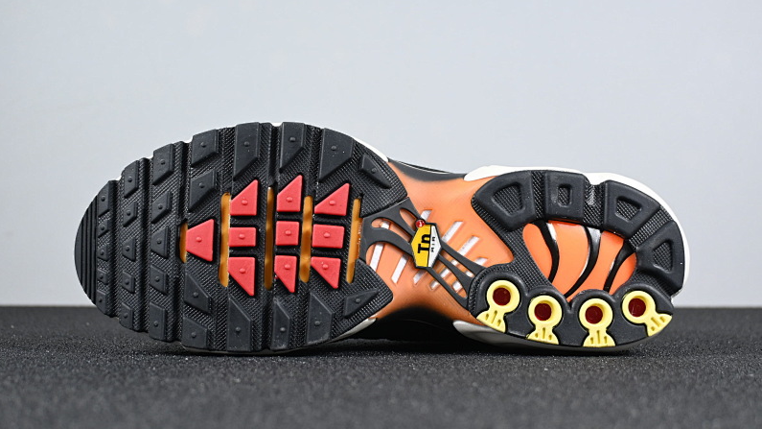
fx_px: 1182
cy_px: 178
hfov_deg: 35.7
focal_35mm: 59
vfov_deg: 20.5
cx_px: 380
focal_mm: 37
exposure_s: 1/125
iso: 800
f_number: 5.3
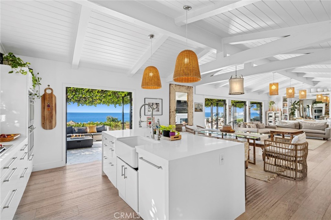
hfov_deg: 96.8
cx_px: 166
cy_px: 110
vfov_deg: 73.7
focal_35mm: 16
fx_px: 147
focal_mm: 16
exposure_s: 1/10
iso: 160
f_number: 8
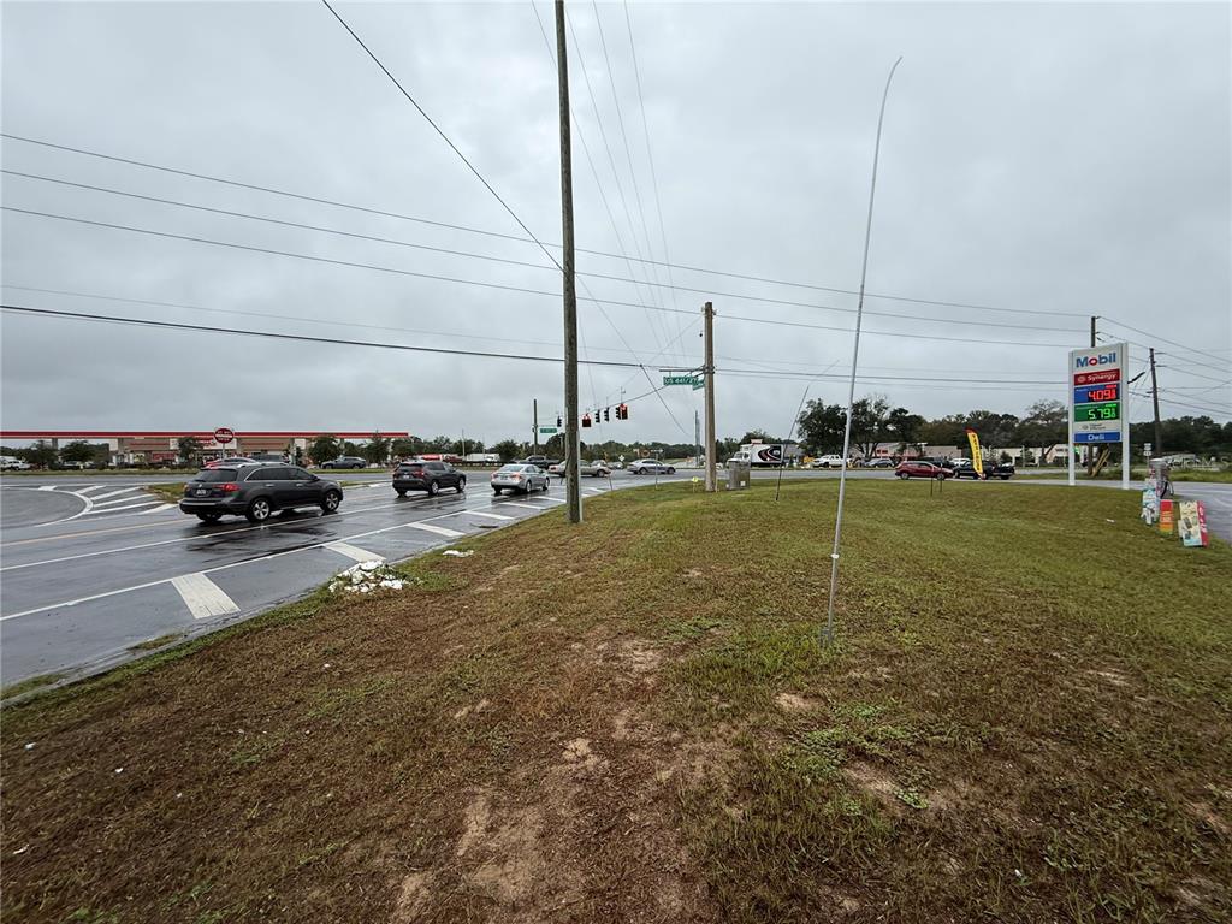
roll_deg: +1.5
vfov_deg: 85.7
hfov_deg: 102.1
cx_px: 616
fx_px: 498
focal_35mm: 14
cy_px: 462
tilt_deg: -0.5
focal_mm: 2.22
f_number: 2.2
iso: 50
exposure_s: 1/514
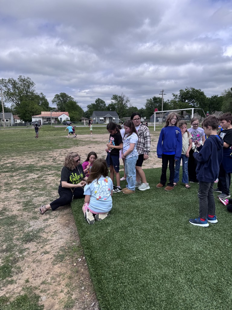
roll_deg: +0.1
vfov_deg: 71.6
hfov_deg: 56.8
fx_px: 214
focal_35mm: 24
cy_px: 155
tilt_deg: -8.9
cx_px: 116
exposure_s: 1/5814
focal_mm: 6.76
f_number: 1.78
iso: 80
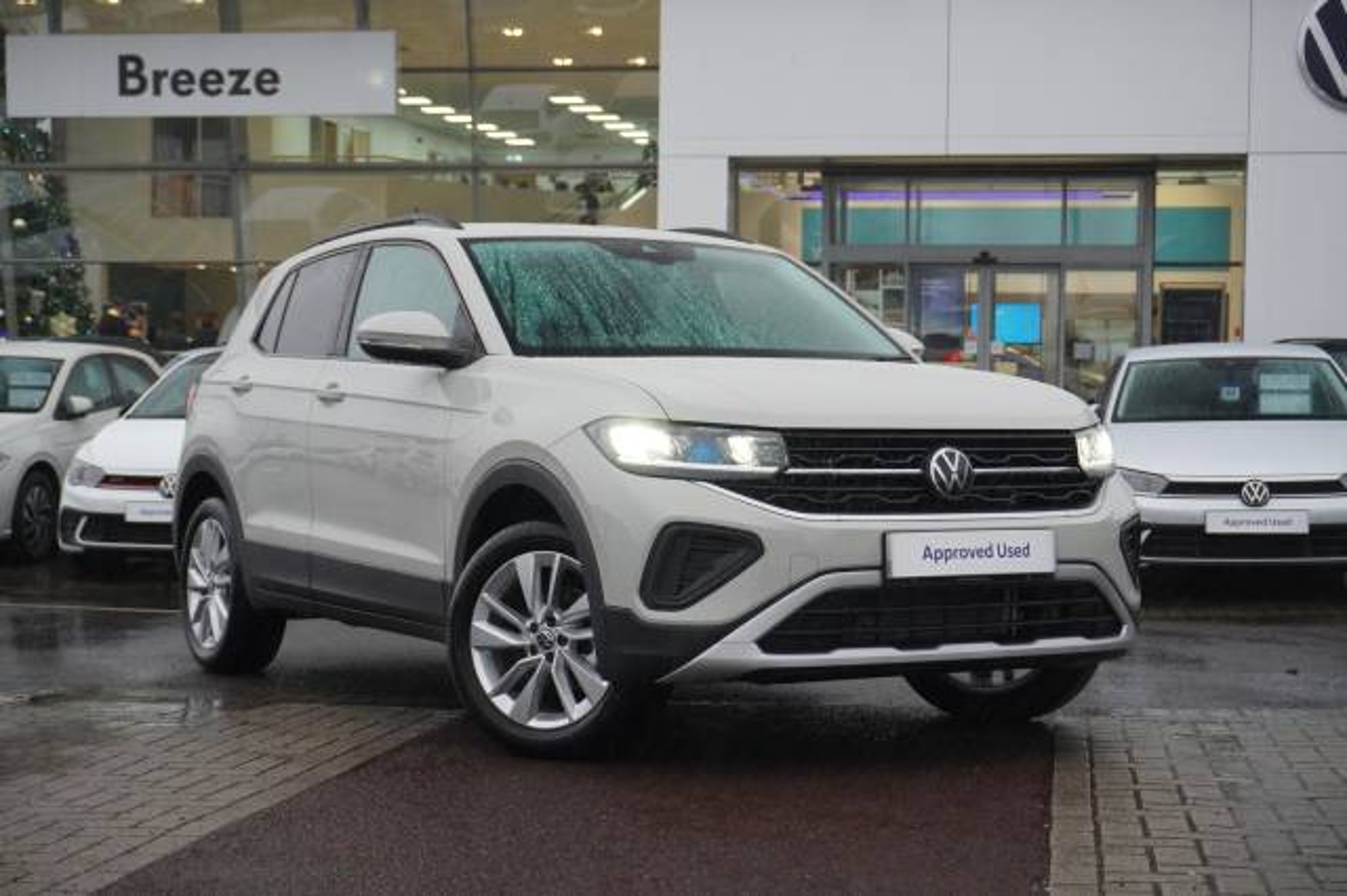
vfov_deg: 22.1
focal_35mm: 62
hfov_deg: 32.6
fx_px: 2300
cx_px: 674
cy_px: 448
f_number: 5.6
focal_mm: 41
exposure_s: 1/160
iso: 2000
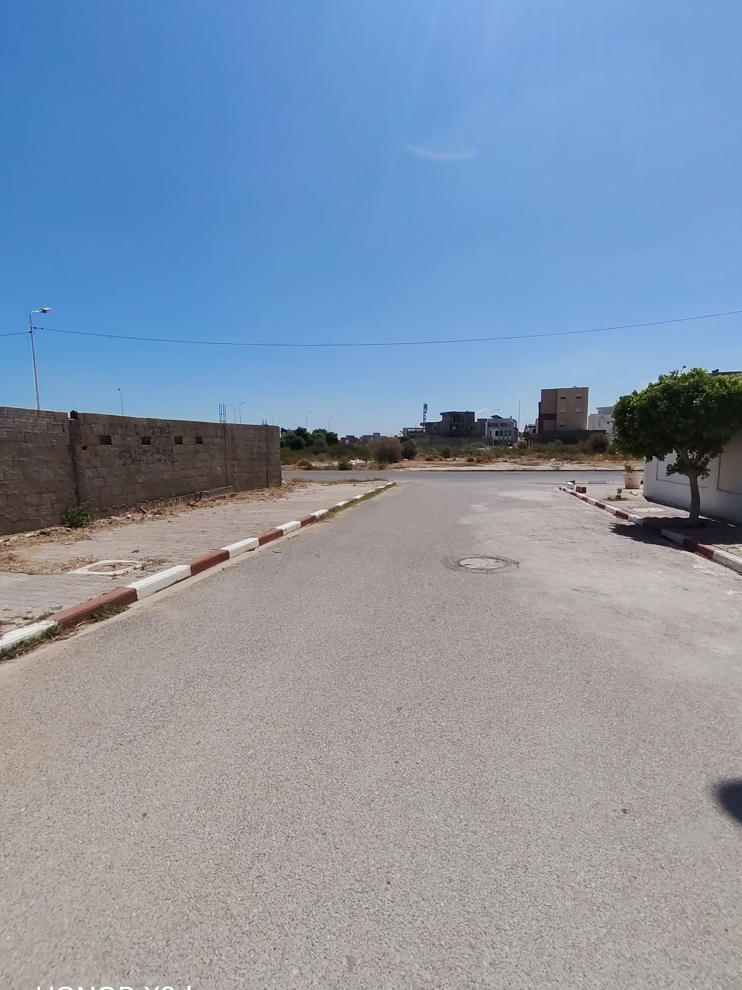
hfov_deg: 71.5
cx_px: 391
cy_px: 514
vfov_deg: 87.7
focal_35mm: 18
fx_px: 514
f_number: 2.2
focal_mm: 1.42
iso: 100
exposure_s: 1/2529
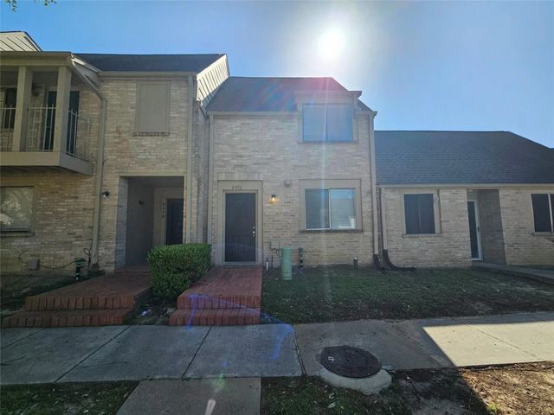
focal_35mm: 13
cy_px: 208
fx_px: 208
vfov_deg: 89.9
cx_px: 277
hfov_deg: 106.2
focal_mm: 2.2
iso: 50
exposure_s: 1/1864
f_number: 2.2
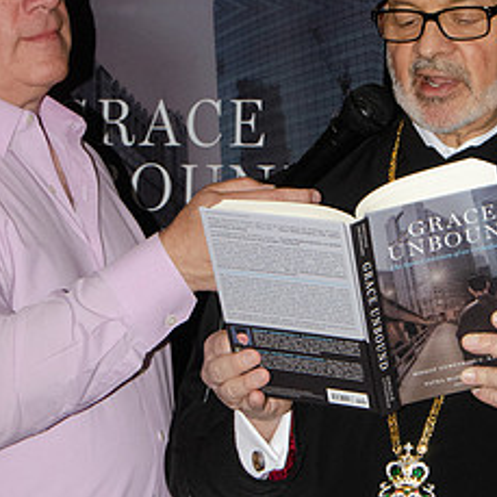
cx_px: 319
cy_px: 152
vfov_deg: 11.3
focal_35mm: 155
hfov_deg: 11.3
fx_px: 2518
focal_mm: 62
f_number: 16
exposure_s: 1/250
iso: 2500
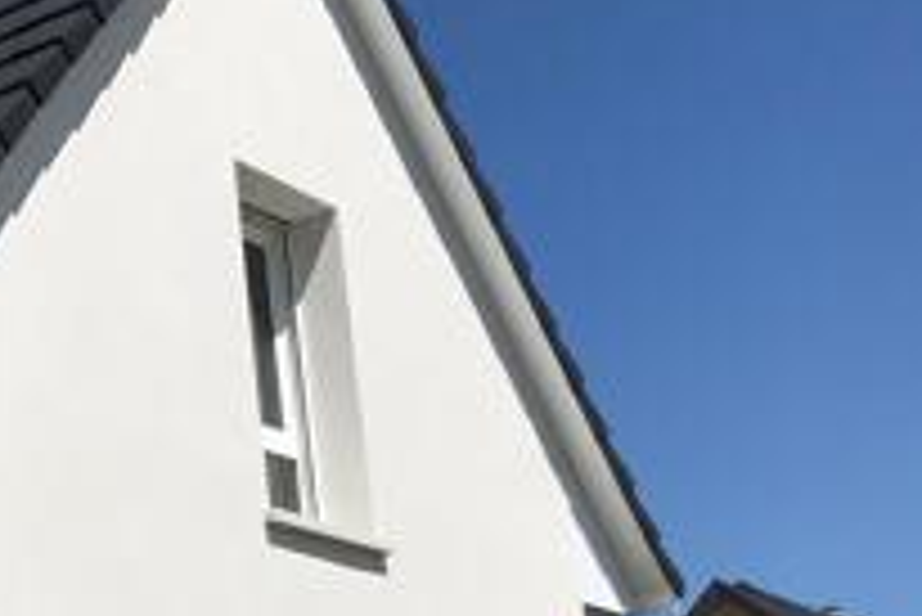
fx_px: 2332
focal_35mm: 91
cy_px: 665
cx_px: -459
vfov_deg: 14.7
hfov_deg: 19.5
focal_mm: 3.99
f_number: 1.8
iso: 25
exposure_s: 1/5051
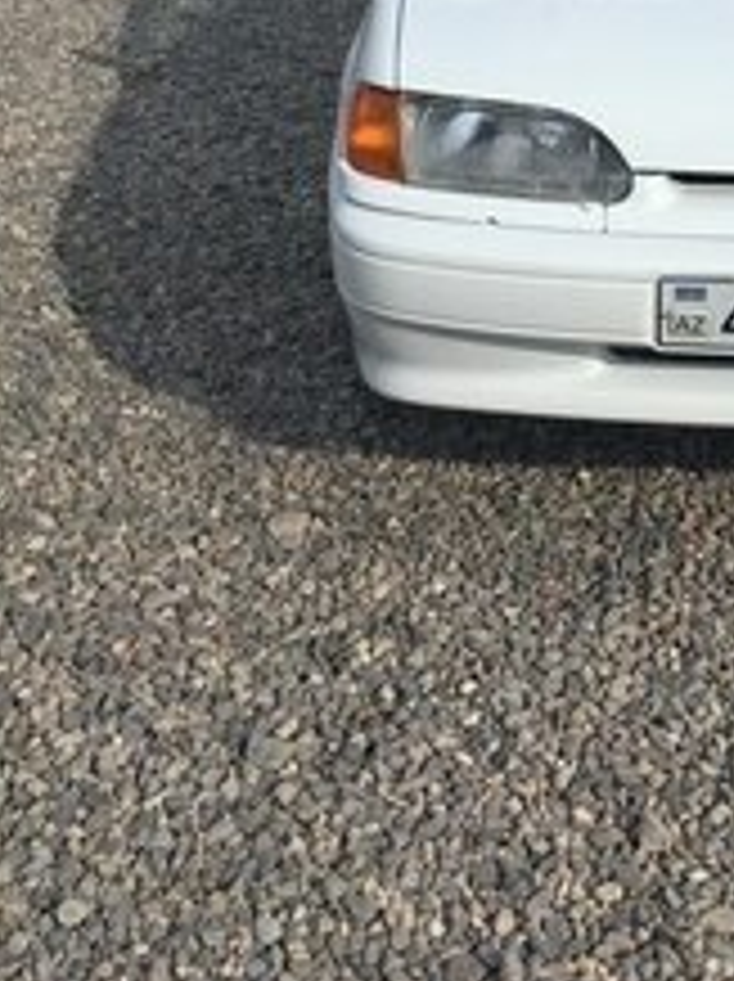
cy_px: -50
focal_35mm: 66
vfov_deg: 27.4
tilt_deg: -13.8
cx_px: 689
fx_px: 1870
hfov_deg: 21.6
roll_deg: -2.8
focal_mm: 4.15
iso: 25
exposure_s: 1/2024
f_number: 2.2
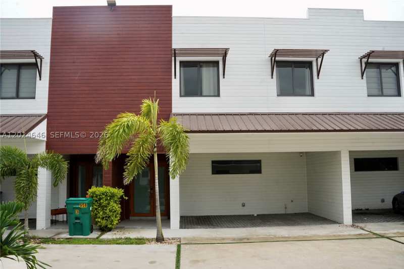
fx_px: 393
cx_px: 202
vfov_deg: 37.8
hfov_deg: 54.4
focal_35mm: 35
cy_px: 134
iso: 400
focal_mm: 35
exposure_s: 1/125
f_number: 11
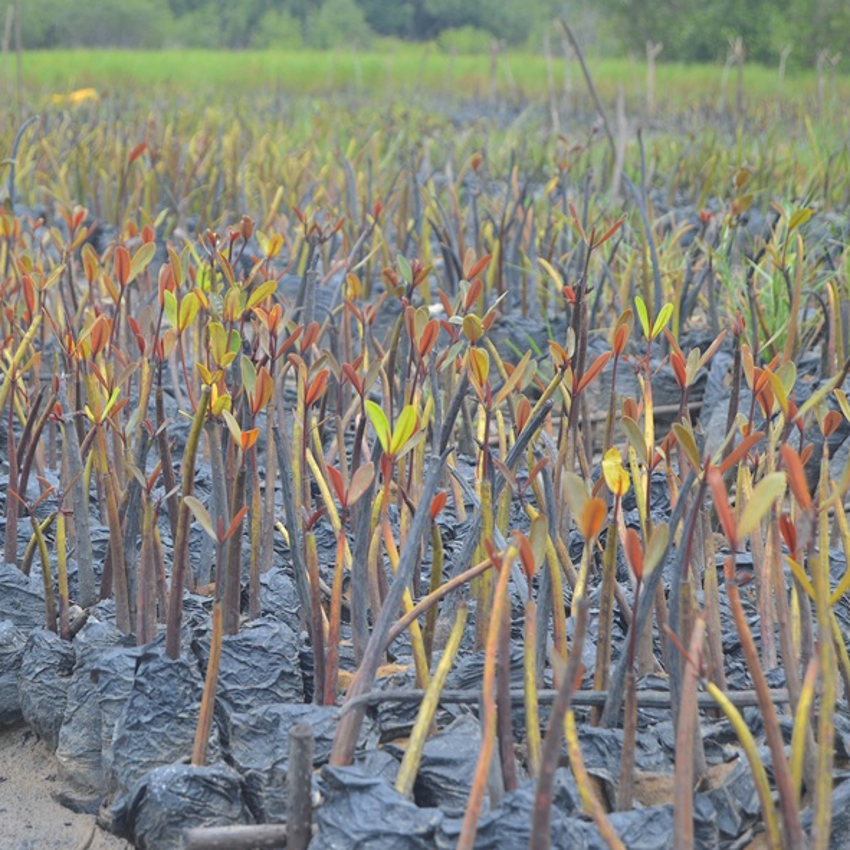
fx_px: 2963
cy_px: 424
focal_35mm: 107
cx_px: 311
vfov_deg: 16.3
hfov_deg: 16.3
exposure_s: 1/125
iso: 100
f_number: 5.6
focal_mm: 55
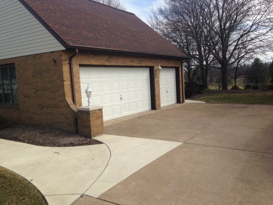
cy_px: 102
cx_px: 136
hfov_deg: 55.4
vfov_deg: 42.9
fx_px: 260
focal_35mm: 33
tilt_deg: -5.8
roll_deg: +2.6
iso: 50
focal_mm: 4.12
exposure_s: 1/1938
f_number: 2.4
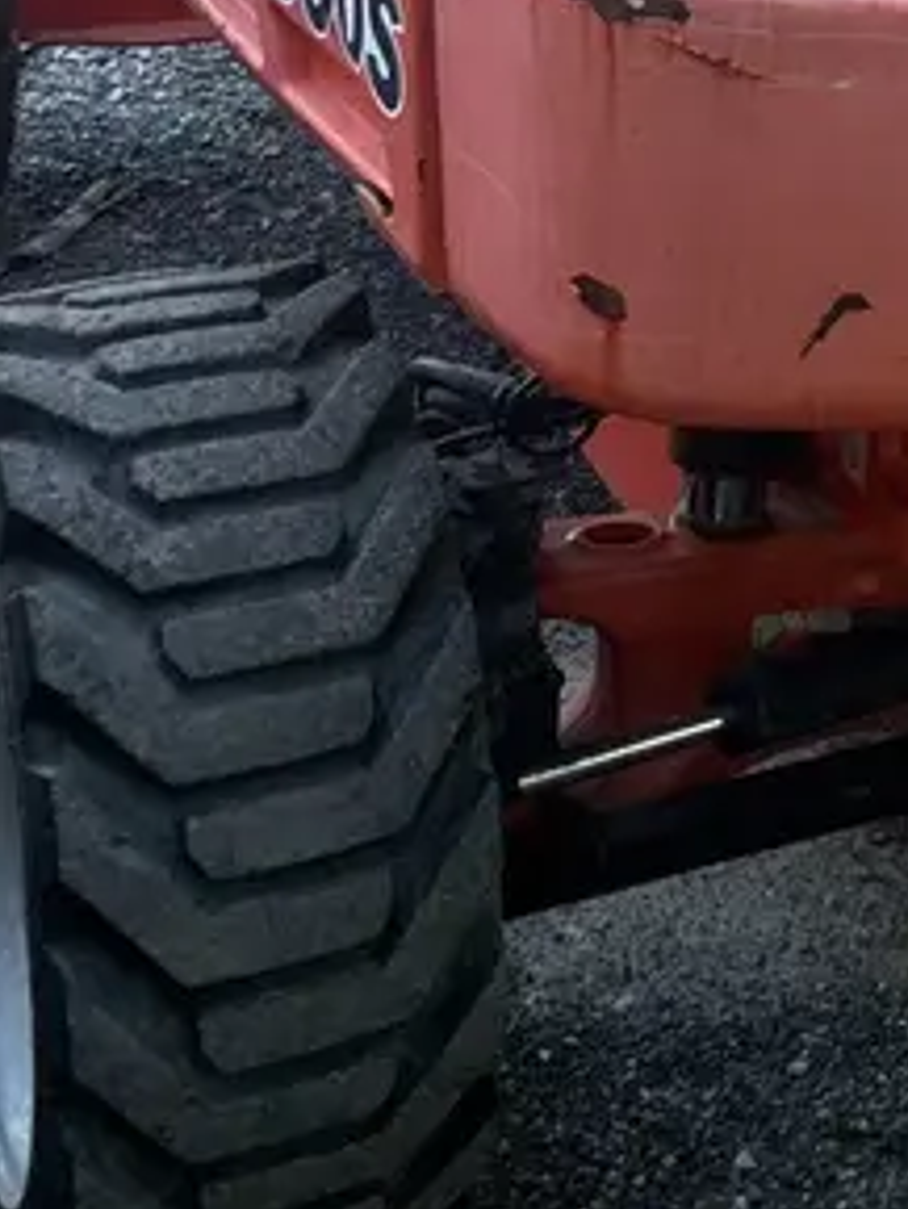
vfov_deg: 23.7
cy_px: -195
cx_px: 1142
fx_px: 2656
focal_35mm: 76
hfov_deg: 18.2
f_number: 1.9
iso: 80
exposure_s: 1/118
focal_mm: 2.69
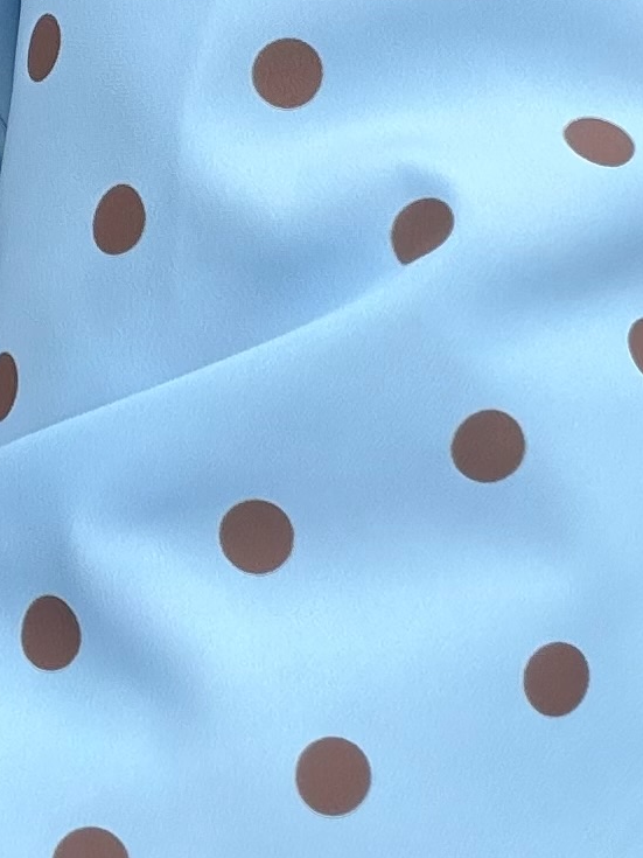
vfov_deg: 15.4
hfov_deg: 11.7
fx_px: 3122
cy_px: 11
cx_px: 223
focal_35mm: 126
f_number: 1.9
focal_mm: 2.71
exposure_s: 1/180
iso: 25
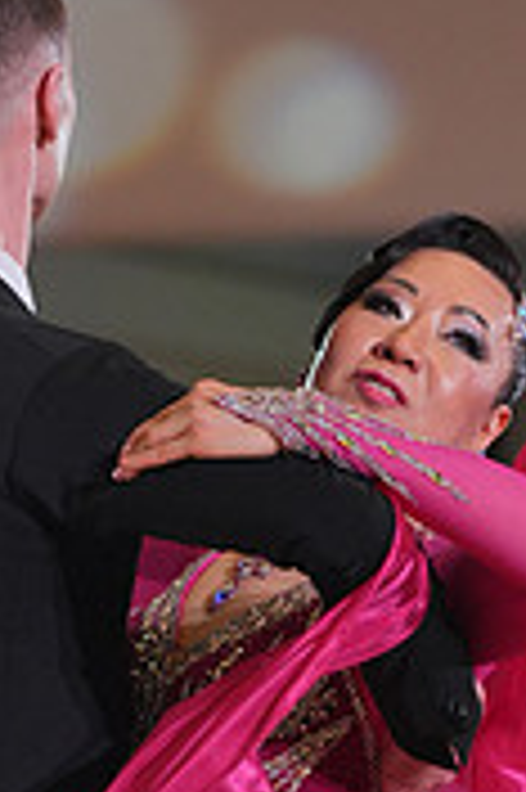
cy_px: 1080
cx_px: 281
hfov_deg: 3.4
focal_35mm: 402
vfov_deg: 5.1
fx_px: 8827
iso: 1600
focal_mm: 122
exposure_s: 1/500
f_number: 4
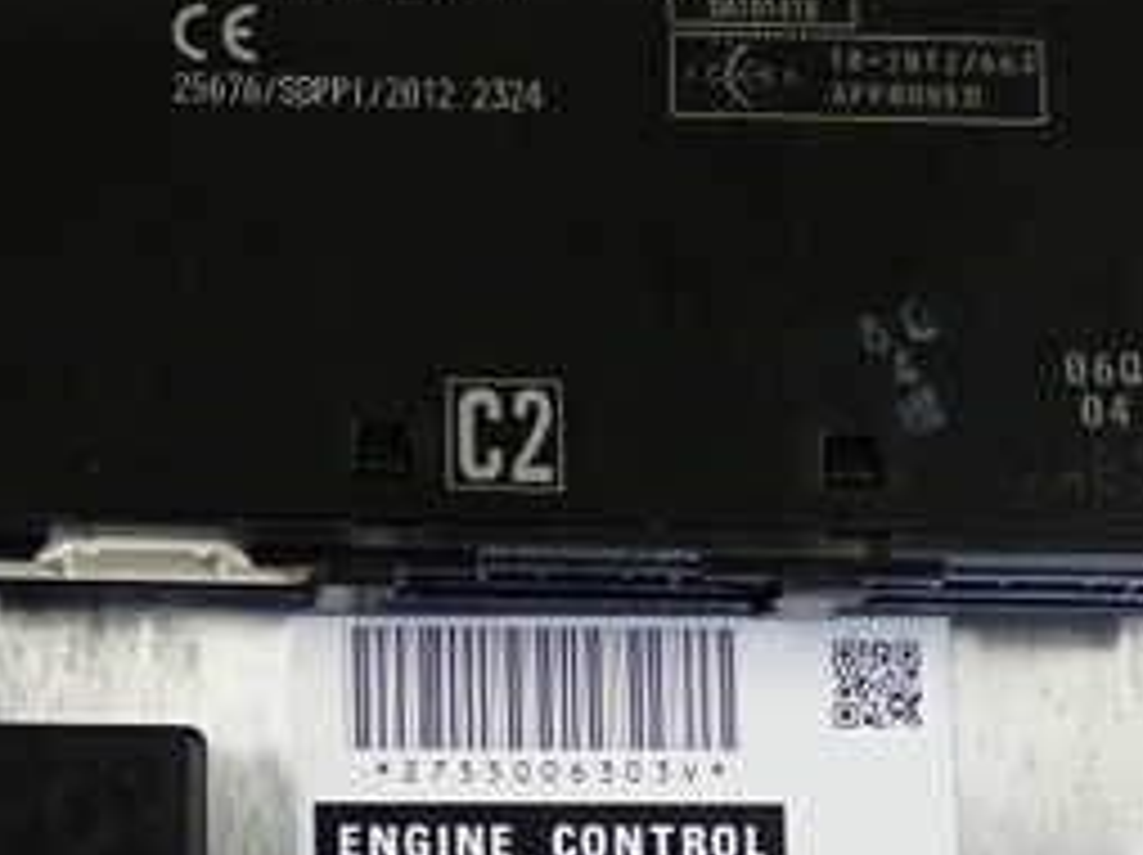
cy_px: 549
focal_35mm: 97
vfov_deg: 15.2
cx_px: 9
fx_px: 3200
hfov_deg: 19.7
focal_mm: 7.31
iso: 1250
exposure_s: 1/125
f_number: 2.8
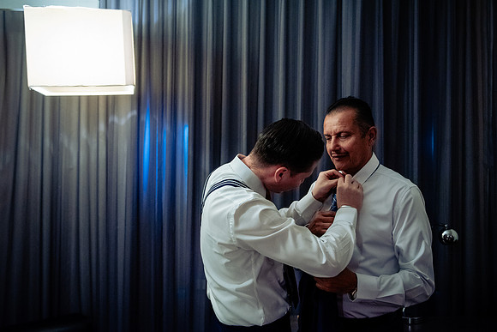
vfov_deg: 37.3
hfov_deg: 53.7
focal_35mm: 36
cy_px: 155
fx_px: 491
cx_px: 240
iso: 4000
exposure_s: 1/100
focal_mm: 32
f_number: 2.8
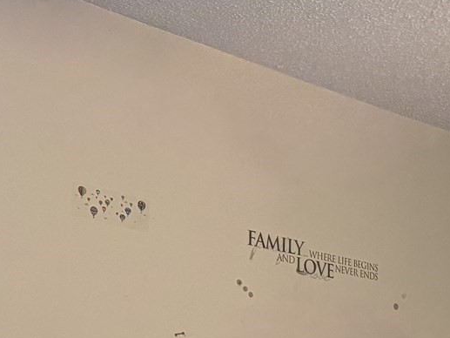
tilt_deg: -3.6
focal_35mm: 95
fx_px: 1235
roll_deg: -2.3
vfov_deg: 14.2
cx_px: 692
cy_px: 564
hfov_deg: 18.2
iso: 320
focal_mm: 6.76
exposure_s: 1/120
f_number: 1.78
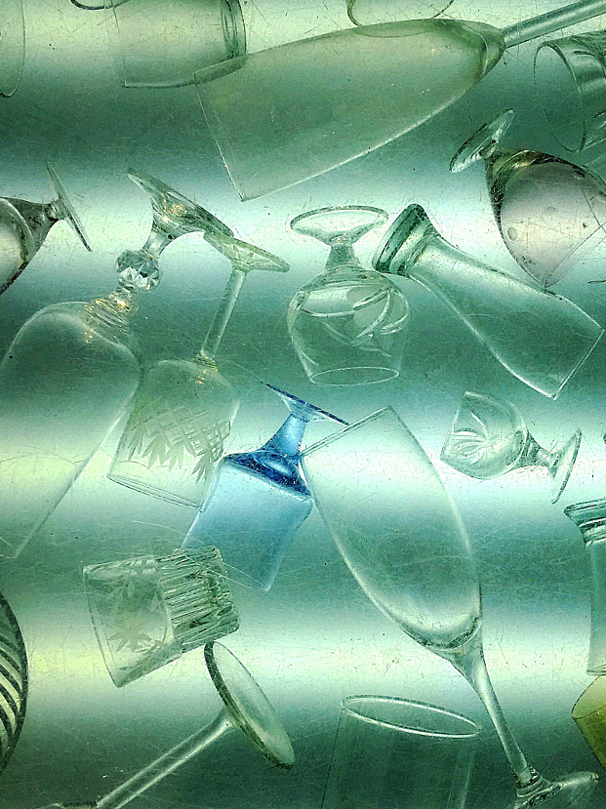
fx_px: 1308
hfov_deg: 25.9
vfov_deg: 34.4
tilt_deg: -87.6
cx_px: 431
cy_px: 392
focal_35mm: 56
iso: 25
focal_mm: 4.15
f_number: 2.2
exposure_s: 1/330
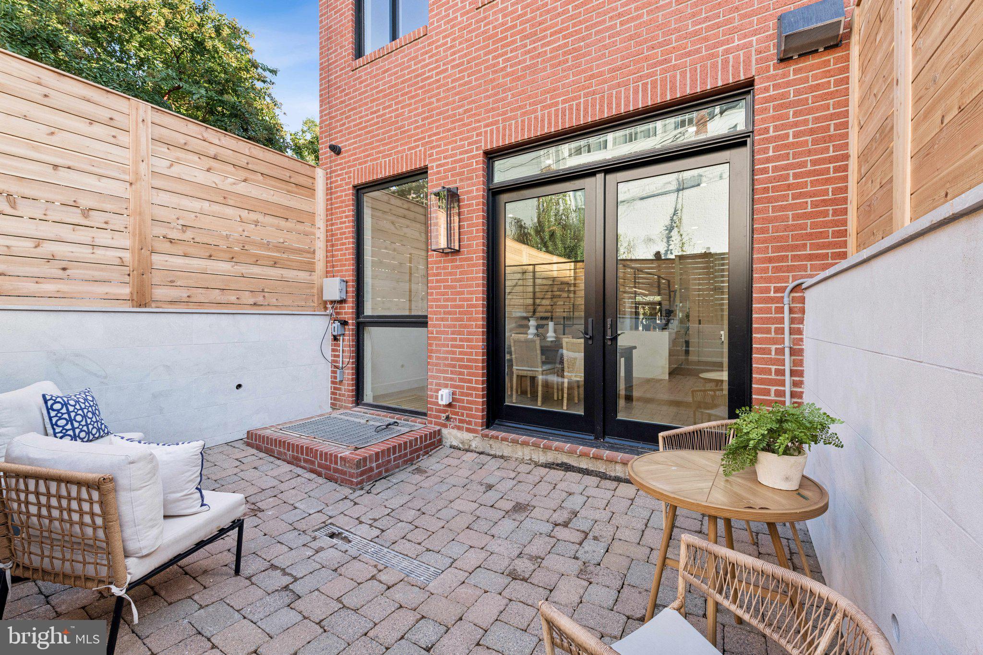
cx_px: 492
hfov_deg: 104.3
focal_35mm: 14
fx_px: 382
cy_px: 328
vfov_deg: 81.2
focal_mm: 14
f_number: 10
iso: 320
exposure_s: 1/40
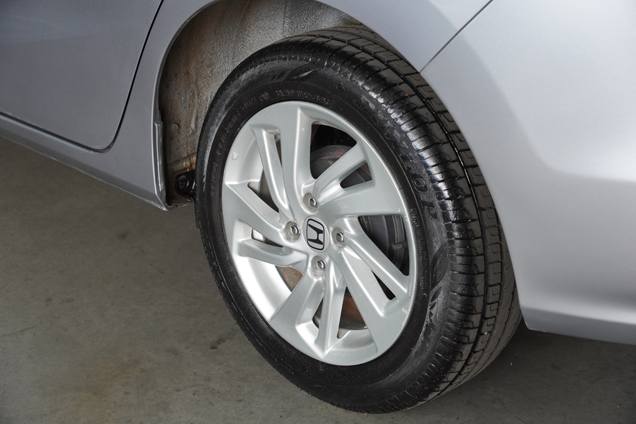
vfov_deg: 19.3
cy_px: 212
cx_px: 318
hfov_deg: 28.6
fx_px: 1246
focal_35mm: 70
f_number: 4
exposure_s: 1/160
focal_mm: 47
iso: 640
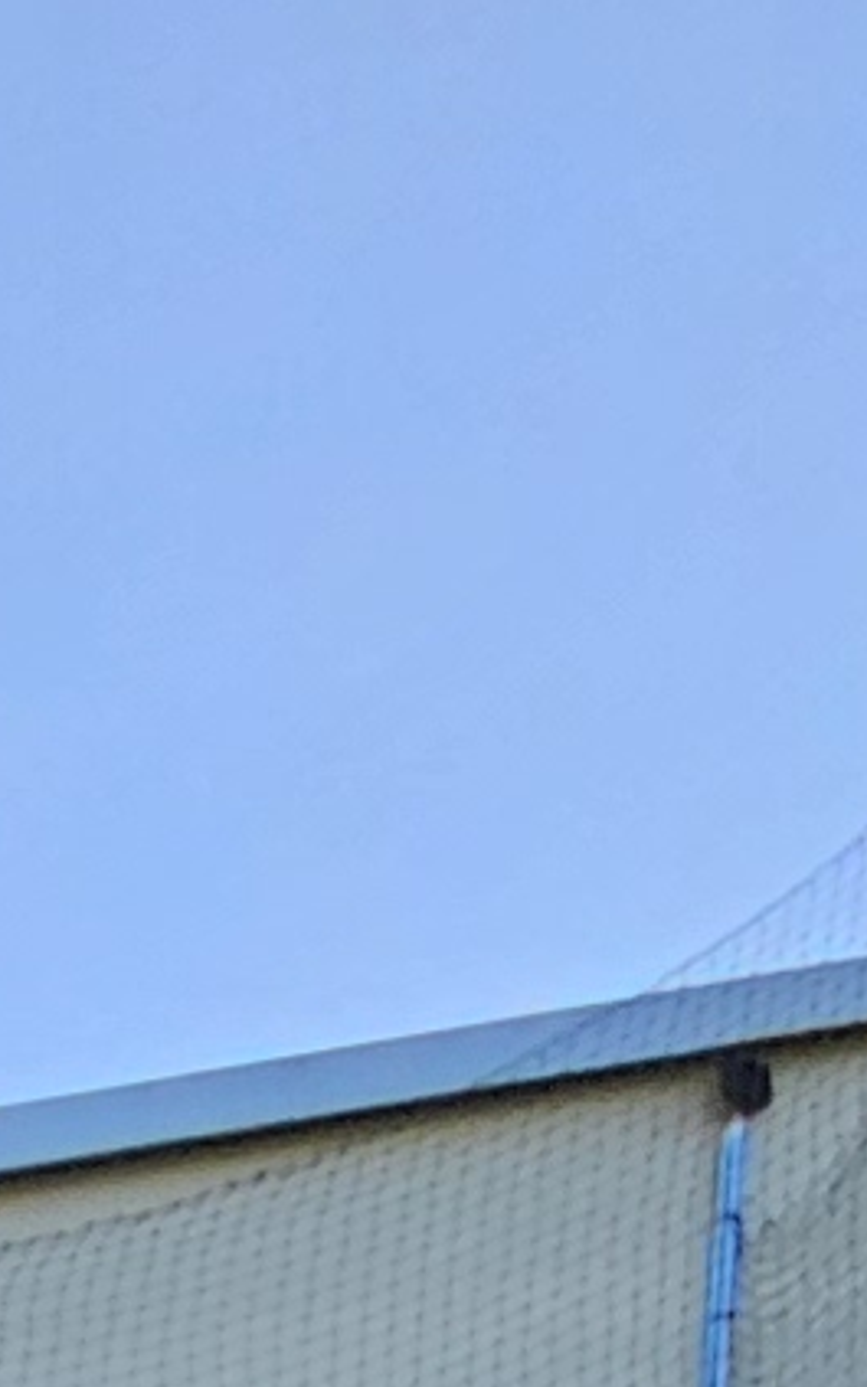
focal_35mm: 130
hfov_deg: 6.5
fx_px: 4915
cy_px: 4868
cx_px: -3239
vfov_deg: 9.4
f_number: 2.2
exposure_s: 1/222
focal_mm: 2.2
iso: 50
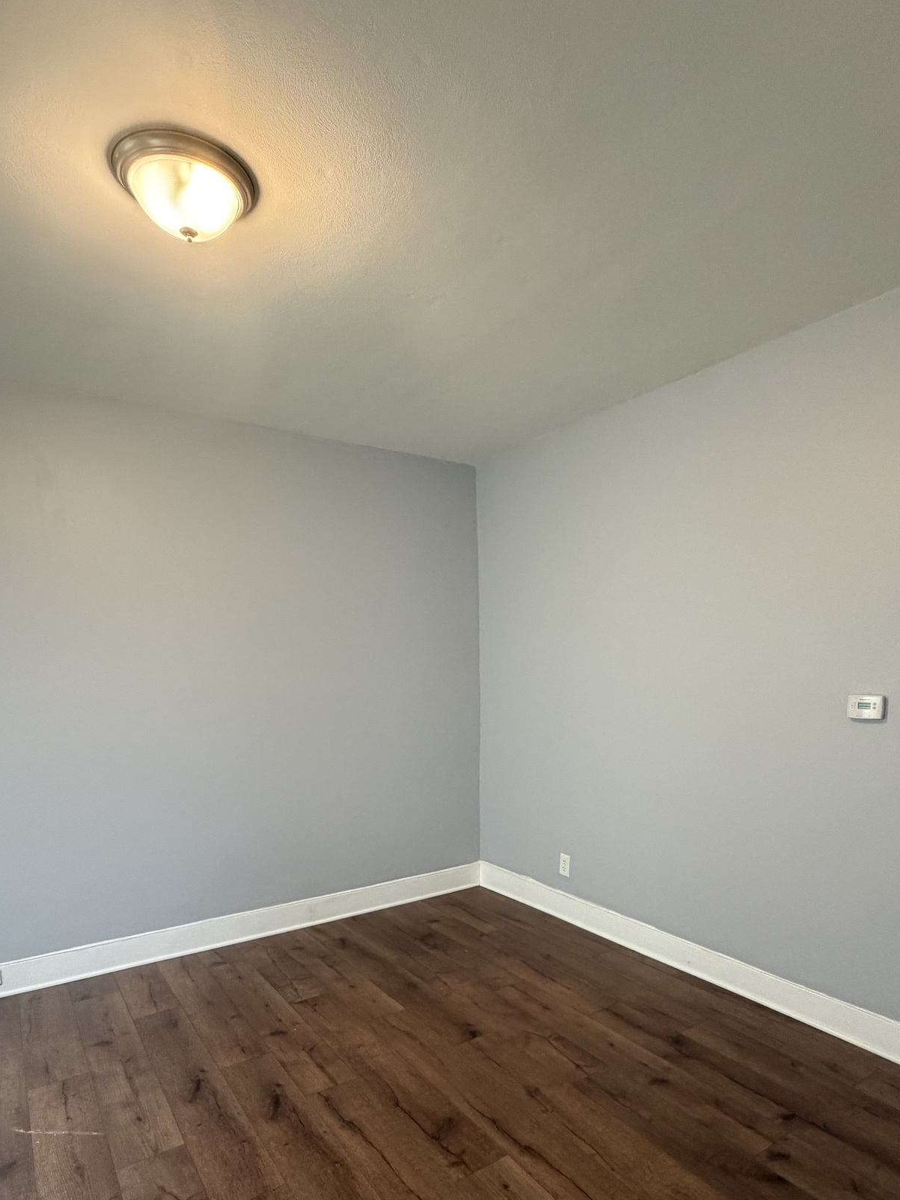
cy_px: 790
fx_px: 693
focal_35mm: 20
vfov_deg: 79.3
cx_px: 472
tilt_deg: -9.4
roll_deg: +0.2
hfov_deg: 65.9
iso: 400
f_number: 2.2
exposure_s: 1/60
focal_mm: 2.22
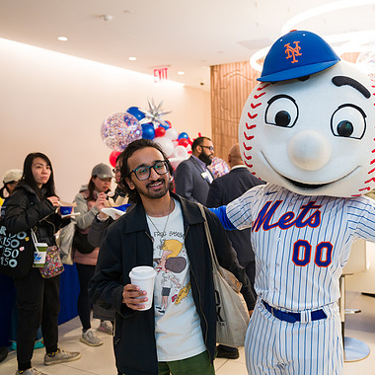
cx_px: 250
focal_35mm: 35
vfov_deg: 47.2
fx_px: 429
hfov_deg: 46.5
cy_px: 188
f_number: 4
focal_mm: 27
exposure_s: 1/200
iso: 400
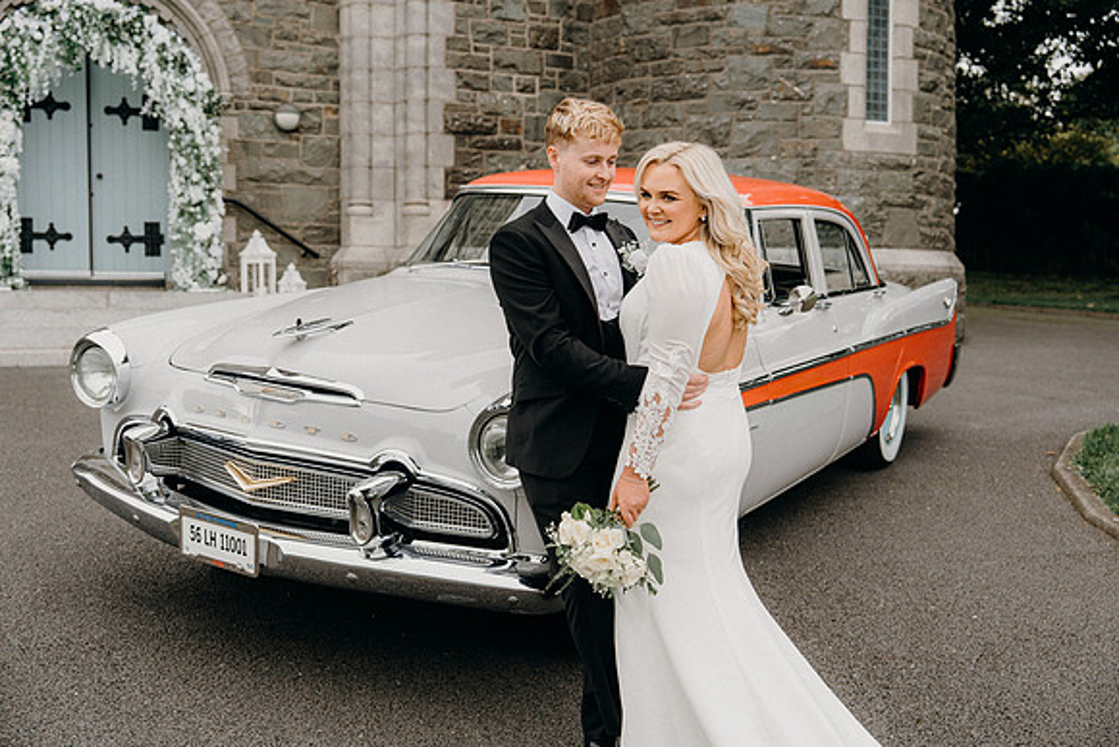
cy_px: 374
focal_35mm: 40
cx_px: 560
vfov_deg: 33.4
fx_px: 1244
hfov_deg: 48.4
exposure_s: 1/200
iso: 125
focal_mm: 40
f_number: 3.5
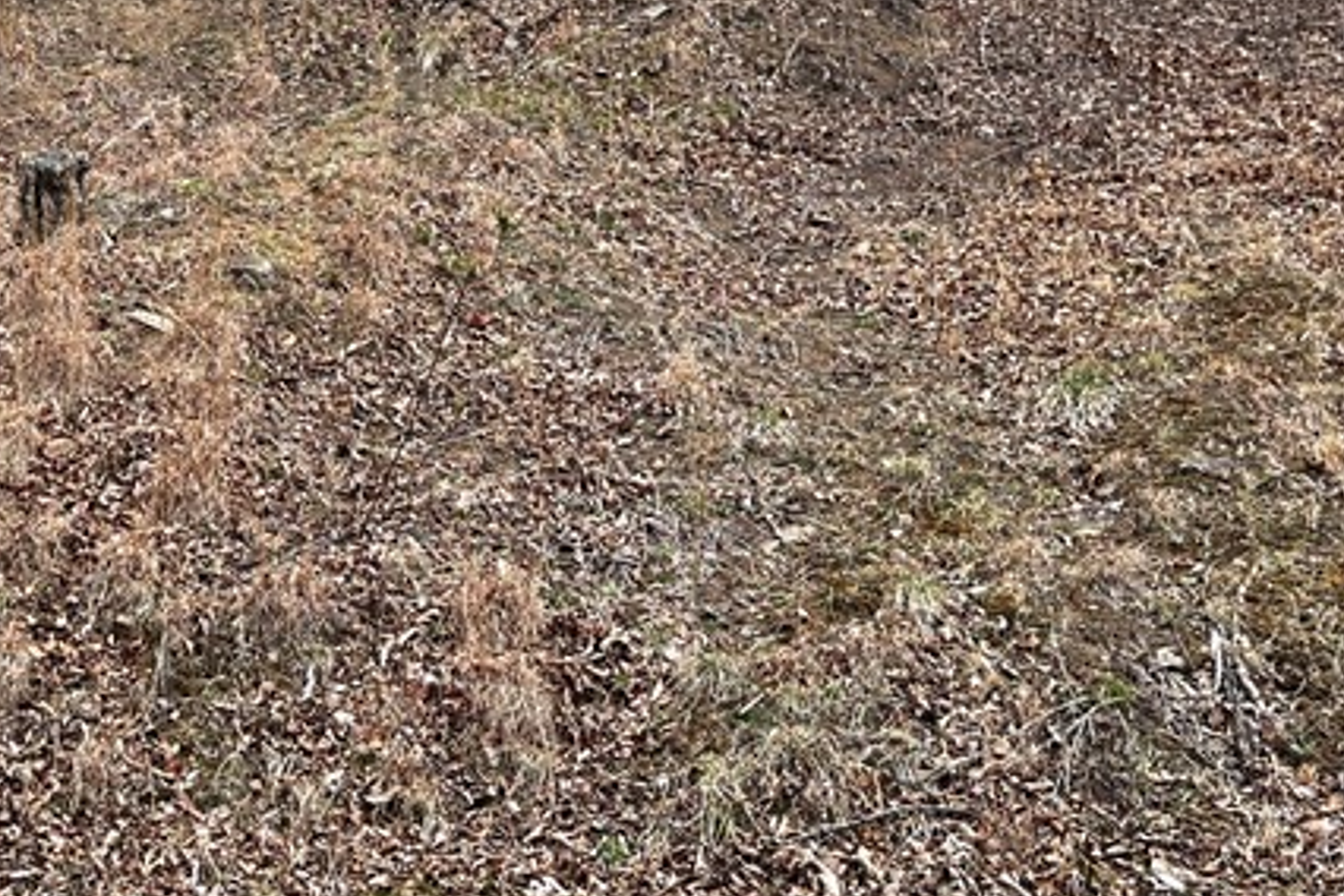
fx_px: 2426
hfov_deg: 29.5
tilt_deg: +6.8
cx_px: 101
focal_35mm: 65
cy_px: 28
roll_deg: -0.1
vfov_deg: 20.3
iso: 50
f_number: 1.6
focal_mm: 5.1
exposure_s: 1/688
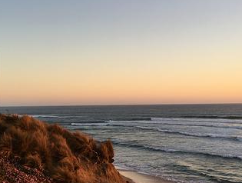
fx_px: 400
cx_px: 142
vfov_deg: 25.7
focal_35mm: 57
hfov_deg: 33.6
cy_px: 109
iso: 25
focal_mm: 4.15
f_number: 2.2
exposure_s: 1/177
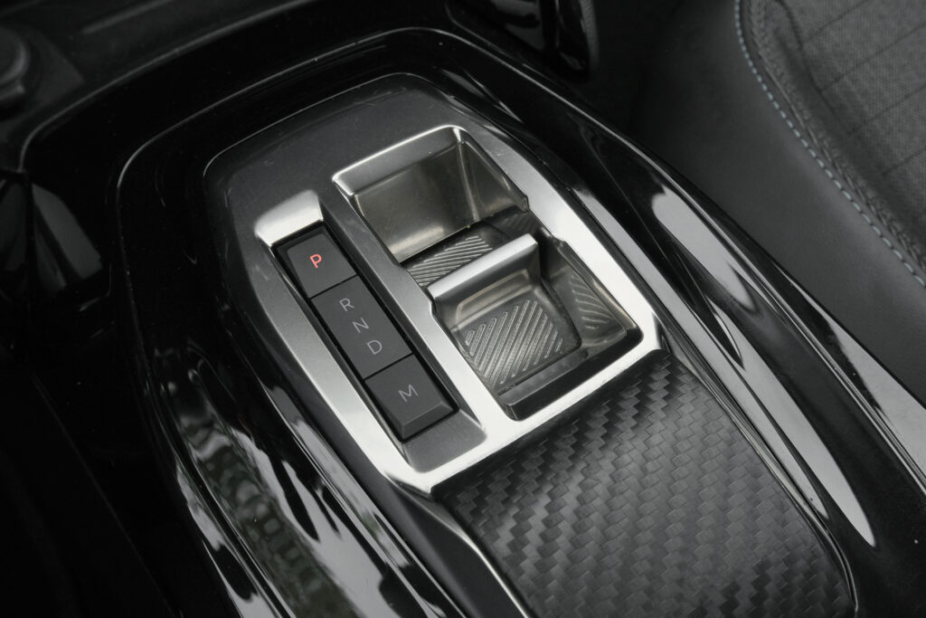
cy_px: 309
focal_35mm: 36
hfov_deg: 53.1
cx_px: 463
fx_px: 926
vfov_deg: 36.9
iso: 2000
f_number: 9
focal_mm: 24.2
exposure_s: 1/400
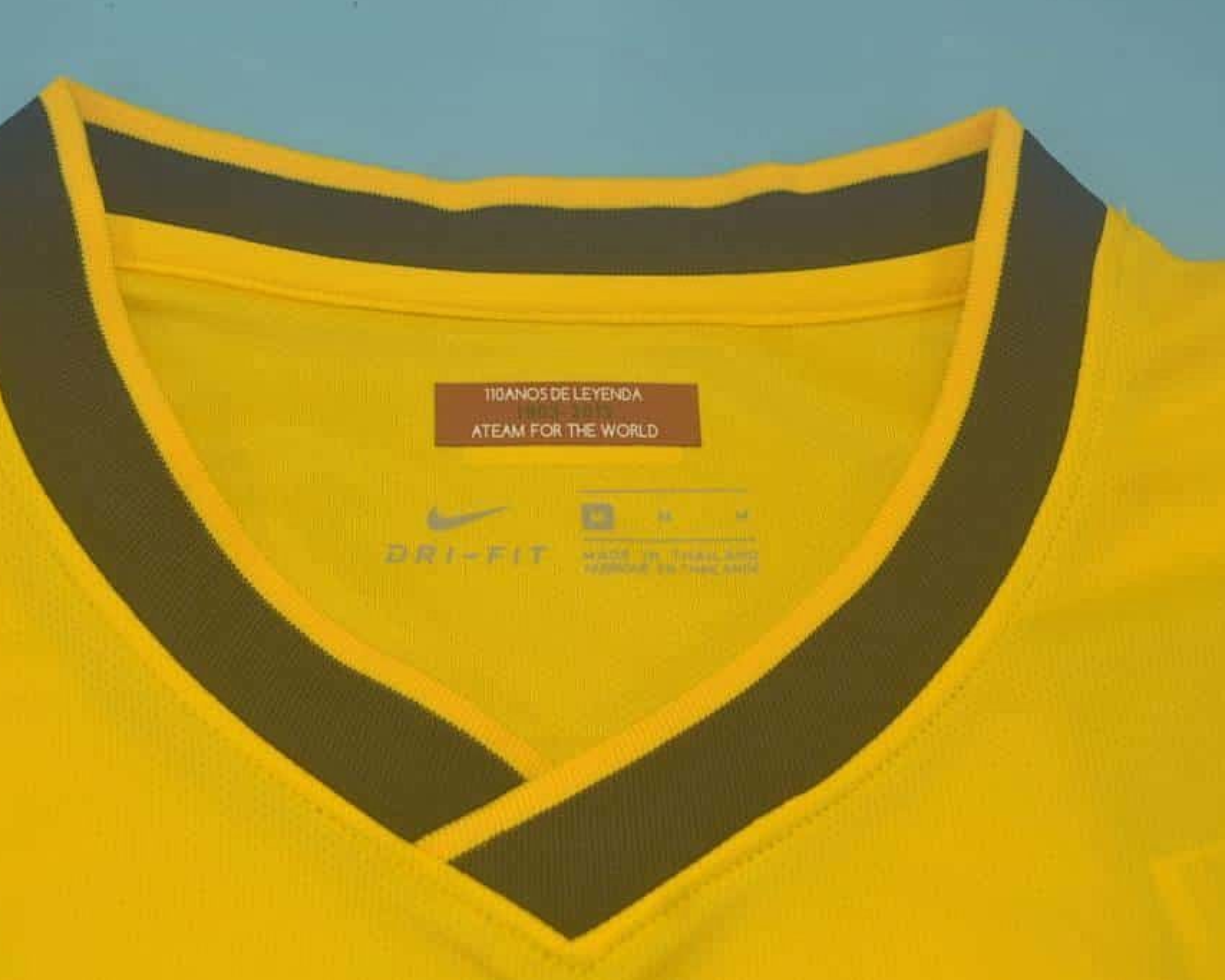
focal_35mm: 57
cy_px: 507
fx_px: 2066
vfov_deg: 26.7
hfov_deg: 33.0
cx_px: 569
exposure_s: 1/80
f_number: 4.8
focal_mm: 32
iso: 200
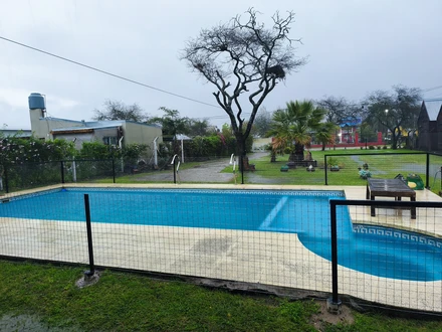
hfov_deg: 73.9
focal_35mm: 23
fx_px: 294
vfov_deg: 58.9
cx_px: 221
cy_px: 166
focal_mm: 6.14
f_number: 1.65
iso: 320
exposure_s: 1/50
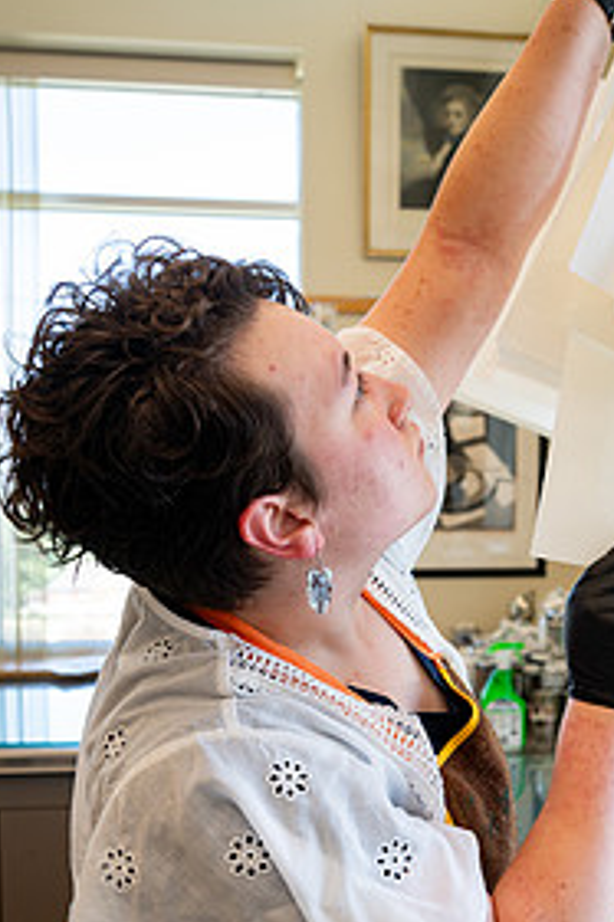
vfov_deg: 52.7
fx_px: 922
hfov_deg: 36.2
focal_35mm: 36
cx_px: 438
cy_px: 564
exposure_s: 1/250
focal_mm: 22.5
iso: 500
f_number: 4
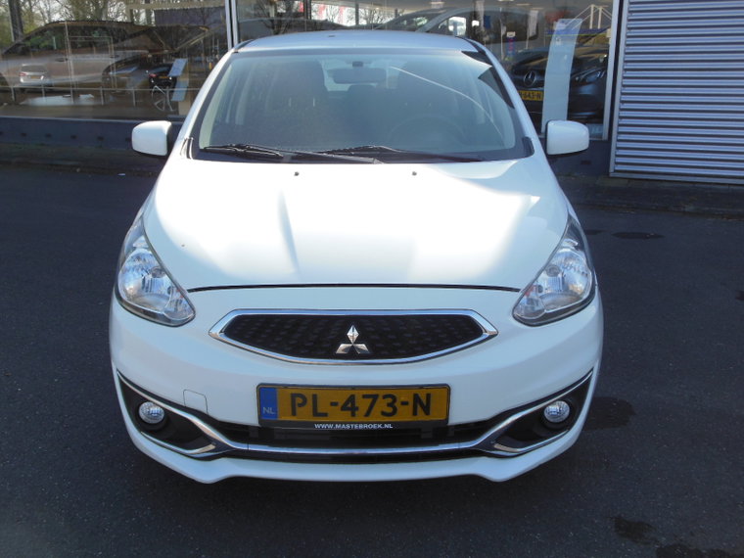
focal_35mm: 33
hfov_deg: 55.4
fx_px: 709
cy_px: 279
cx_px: 372
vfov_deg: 42.9
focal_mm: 6
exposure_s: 1/640
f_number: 3.5
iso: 125
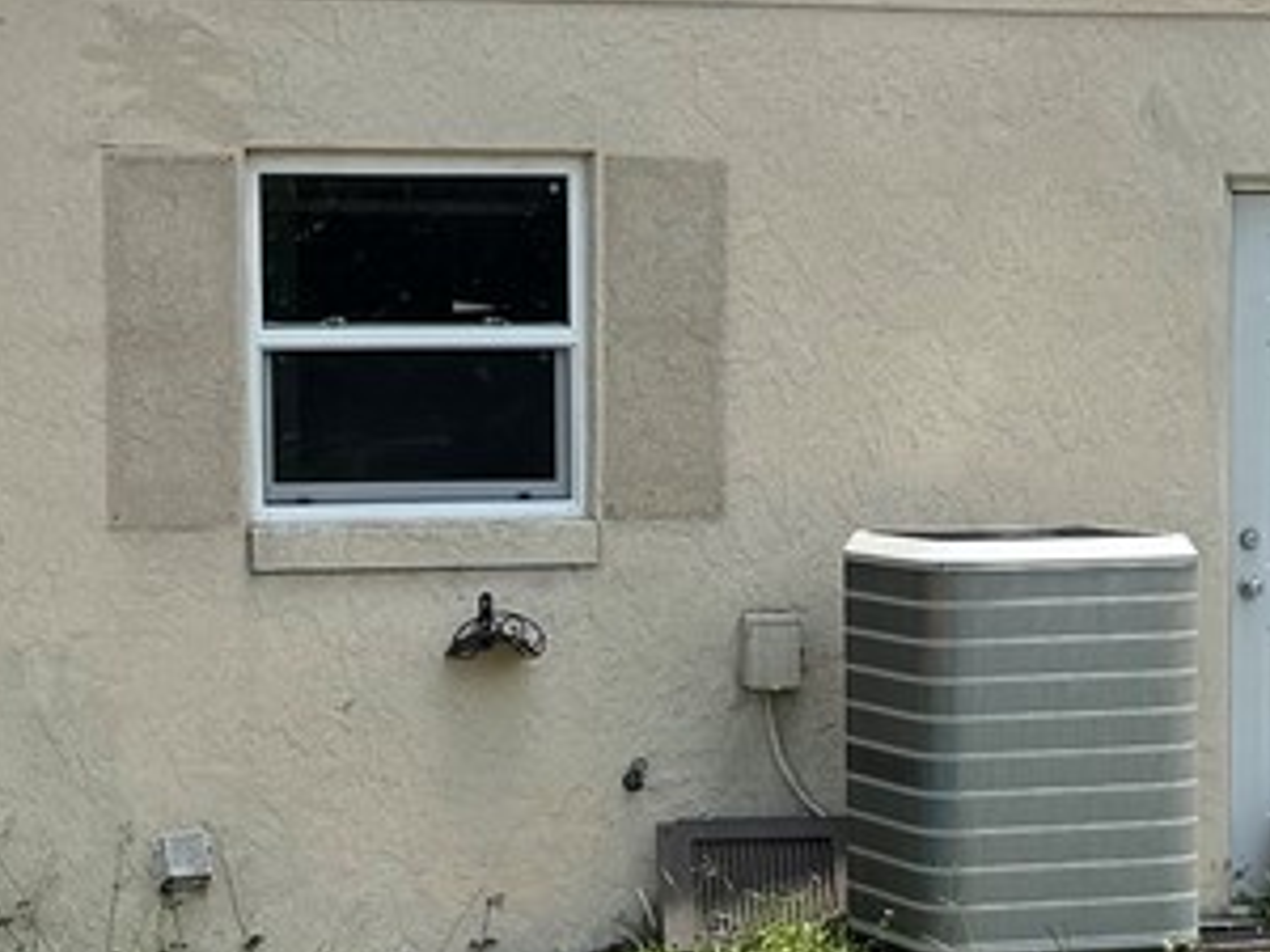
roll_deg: -0.4
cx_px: 826
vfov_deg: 11.6
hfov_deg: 15.4
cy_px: 550
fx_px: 4696
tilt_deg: -2.6
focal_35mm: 128
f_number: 1.78
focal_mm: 6.76
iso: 80
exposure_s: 1/3759
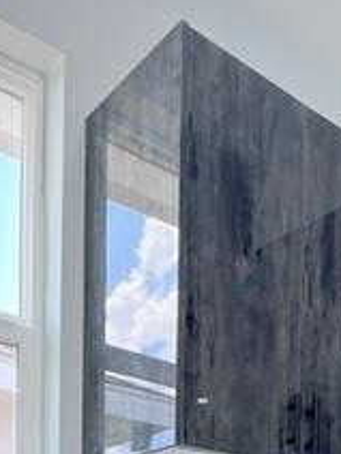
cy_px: 642
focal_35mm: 47
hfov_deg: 30.5
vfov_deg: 29.2
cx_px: 94
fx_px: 617
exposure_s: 1/120
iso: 125
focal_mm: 1.57
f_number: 1.8
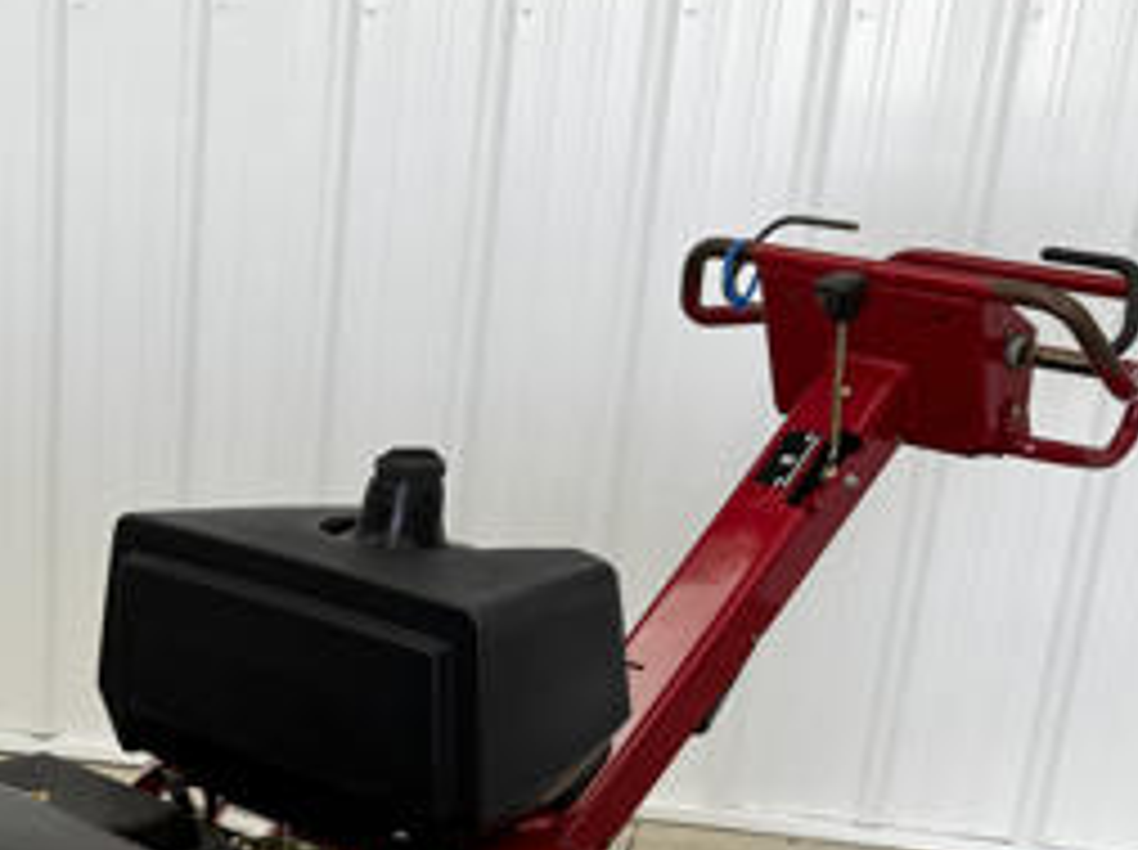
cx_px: -148
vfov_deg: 18.1
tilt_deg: -28.4
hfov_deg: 23.9
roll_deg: +1.1
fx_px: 2495
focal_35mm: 76
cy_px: 1106
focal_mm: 6.76
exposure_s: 1/139
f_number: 1.78
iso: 50
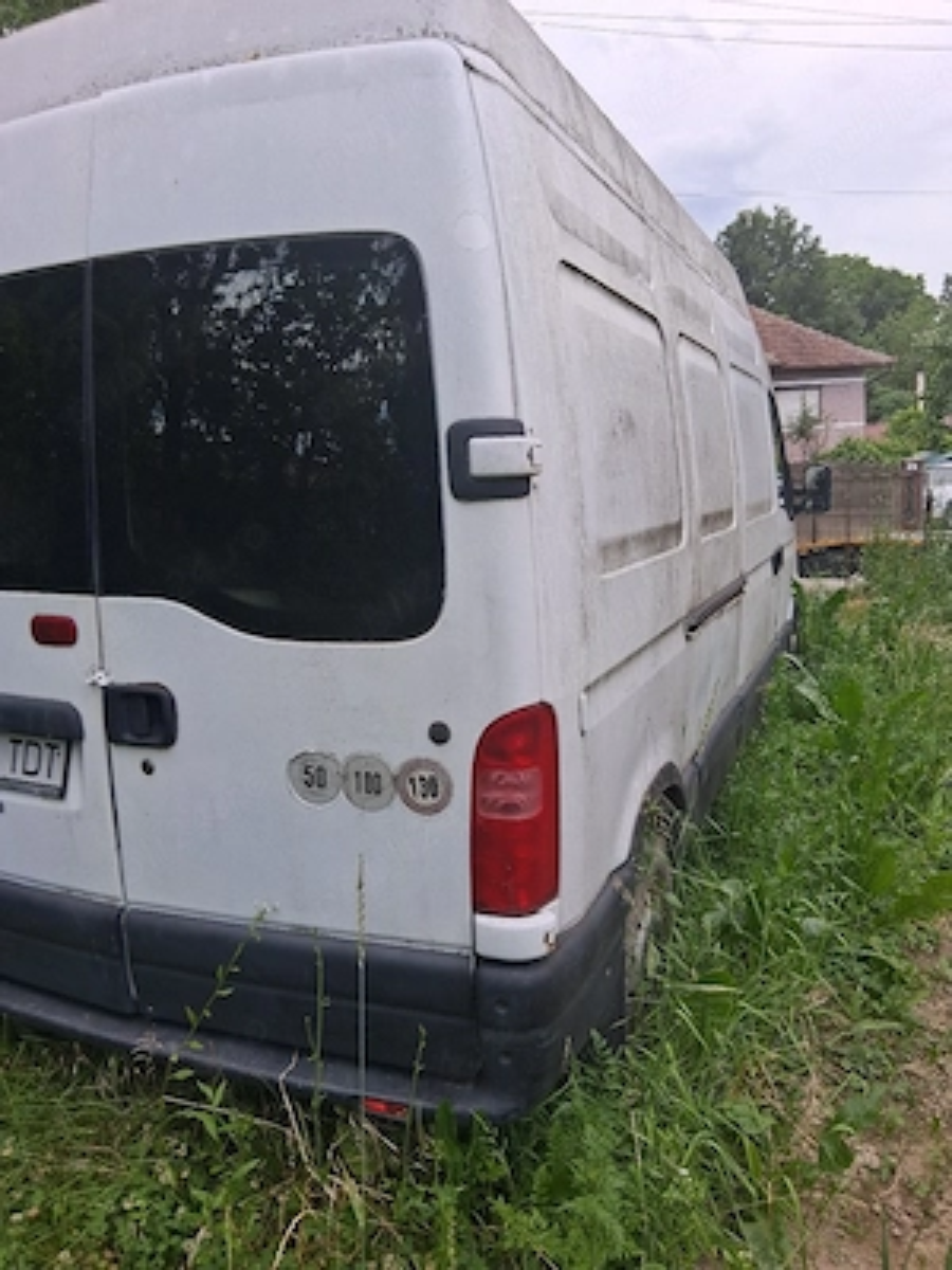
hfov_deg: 53.1
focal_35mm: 26
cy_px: 635
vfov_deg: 67.3
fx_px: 953
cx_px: 476
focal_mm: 3.98
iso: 25
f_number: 1.8
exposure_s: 1/120
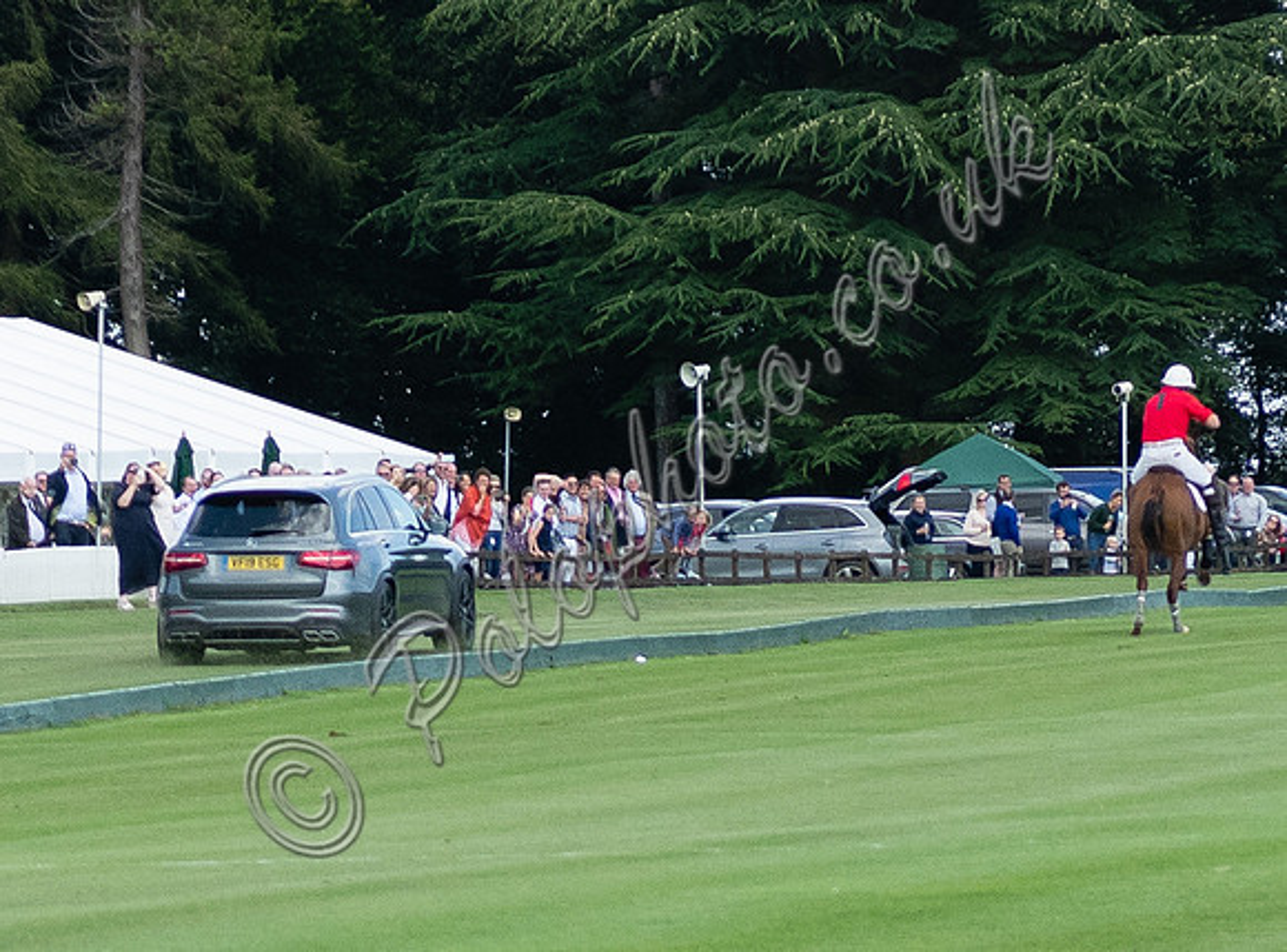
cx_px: 309
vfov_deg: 3.5
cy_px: 1027
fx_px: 15444
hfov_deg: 4.8
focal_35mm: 417
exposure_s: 1/2500
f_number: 4
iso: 400
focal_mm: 70
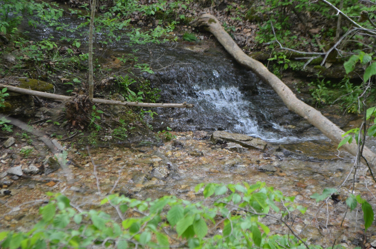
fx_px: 798
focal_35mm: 77
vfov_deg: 17.7
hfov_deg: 26.5
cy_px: 111
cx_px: 184
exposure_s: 1/125
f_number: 5.6
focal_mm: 45
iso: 200
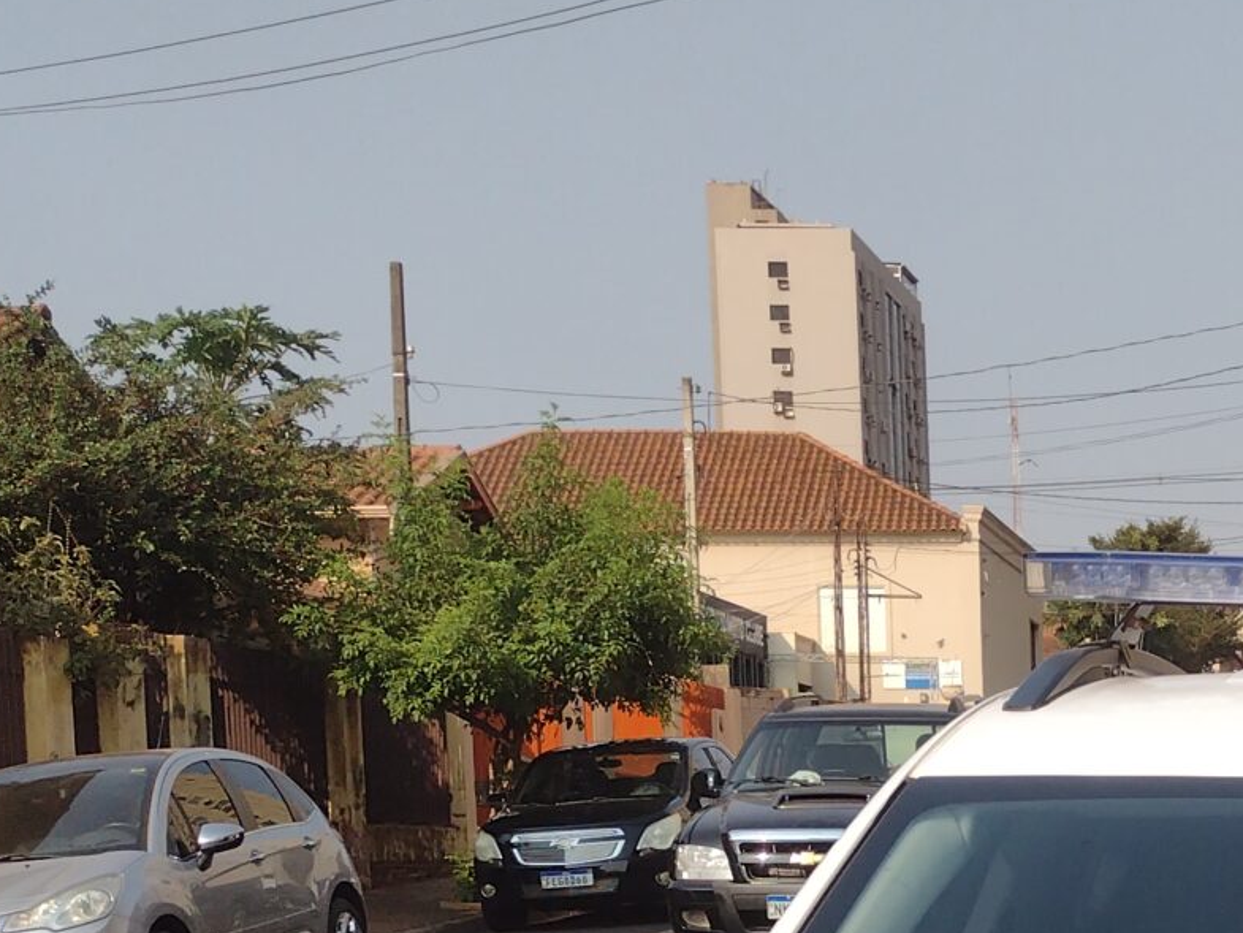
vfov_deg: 16.0
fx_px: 3160
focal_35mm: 88
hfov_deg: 20.6
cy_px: 1194
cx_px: 1550
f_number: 1.7
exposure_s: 1/2272
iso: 100
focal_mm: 4.71
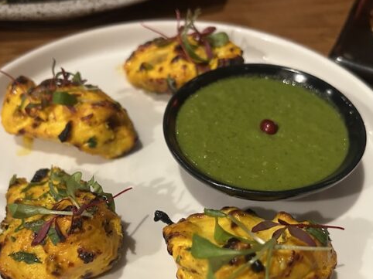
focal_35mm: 41
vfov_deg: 34.5
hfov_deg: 45.8
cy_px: 203
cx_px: 176
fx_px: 442
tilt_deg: -49.6
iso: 500
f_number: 1.5
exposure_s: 1/50
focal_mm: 5.7
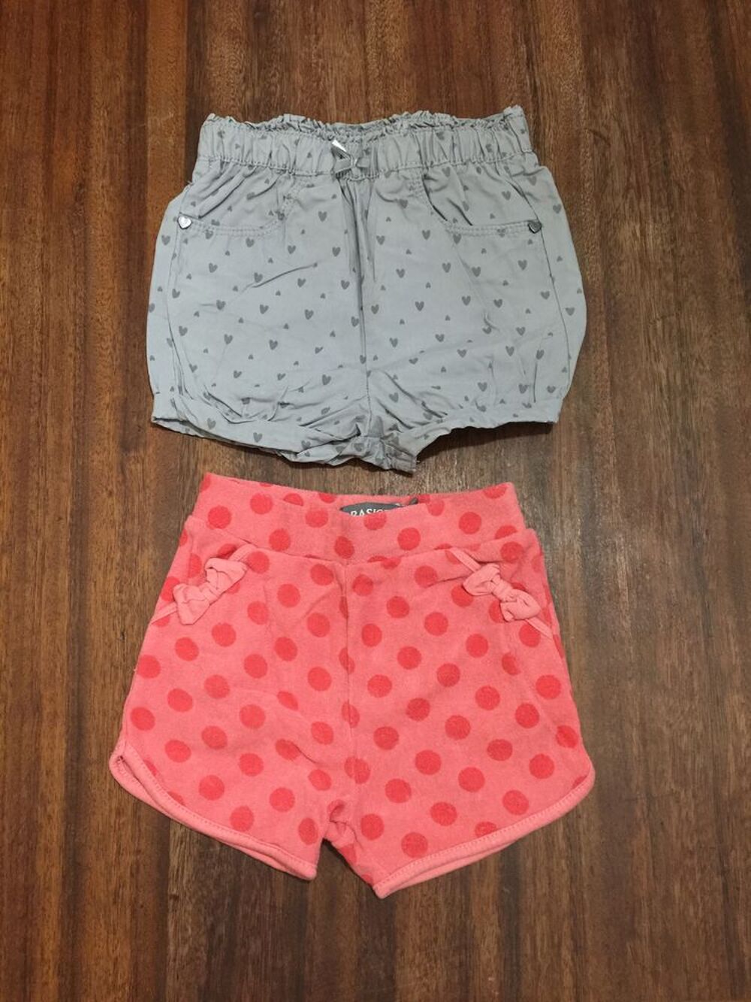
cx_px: 376
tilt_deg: -77.9
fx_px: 839
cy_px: 501
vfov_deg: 61.7
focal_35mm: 29
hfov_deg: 48.2
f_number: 2.2
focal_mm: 4.15
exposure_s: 1/8
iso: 125
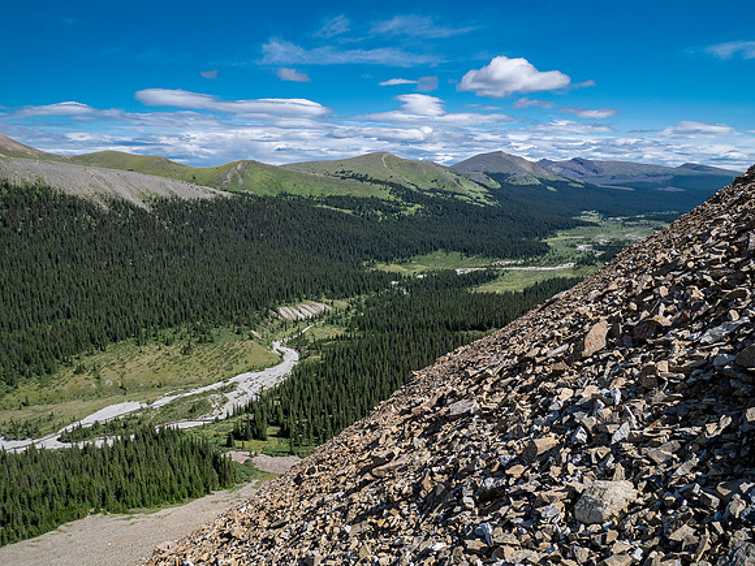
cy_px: 283
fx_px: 523
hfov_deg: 71.6
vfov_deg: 56.8
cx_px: 378
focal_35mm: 24
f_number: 8
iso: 200
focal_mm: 12
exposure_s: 1/200
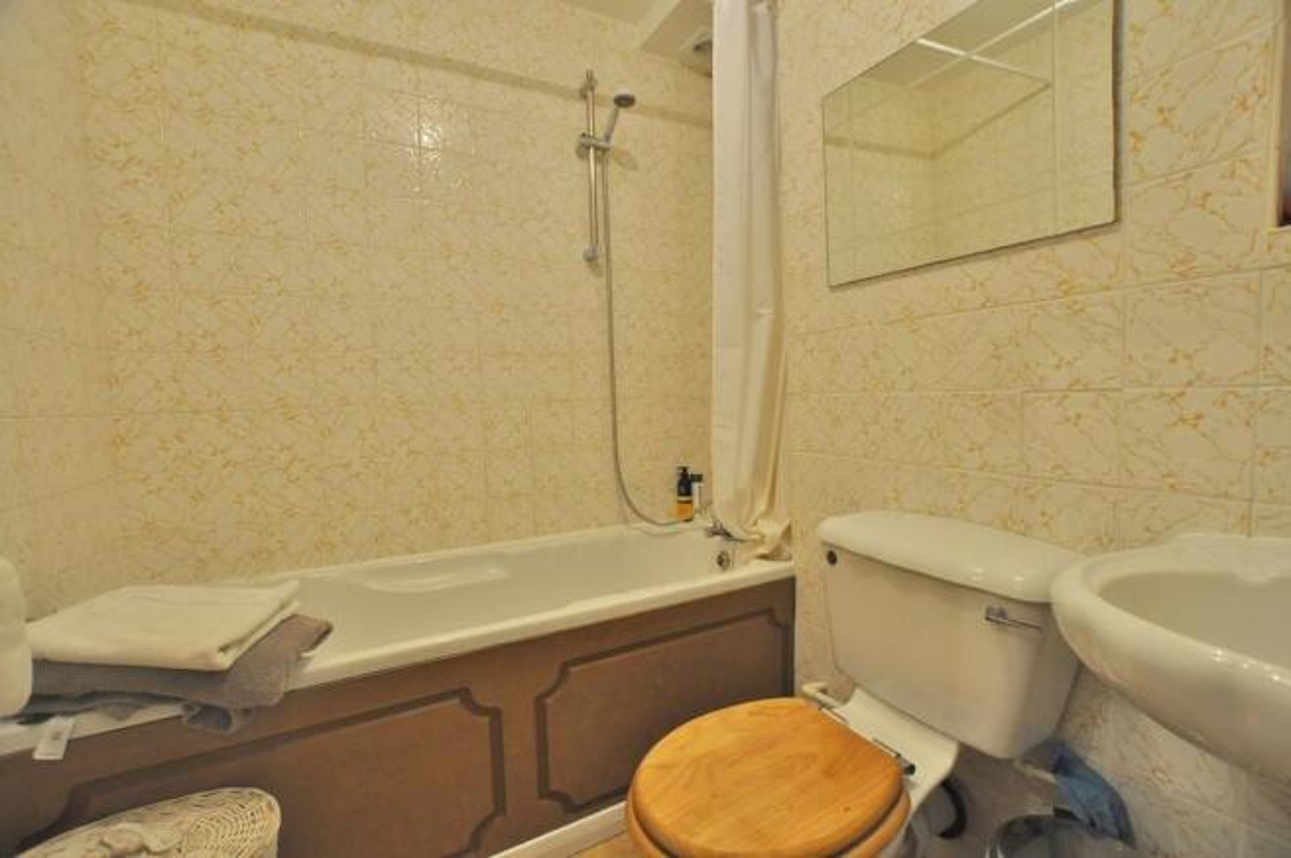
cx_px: 646
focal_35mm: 15
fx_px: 537
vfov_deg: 77.2
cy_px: 429
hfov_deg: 100.4
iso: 800
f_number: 4
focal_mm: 10
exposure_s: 1/60
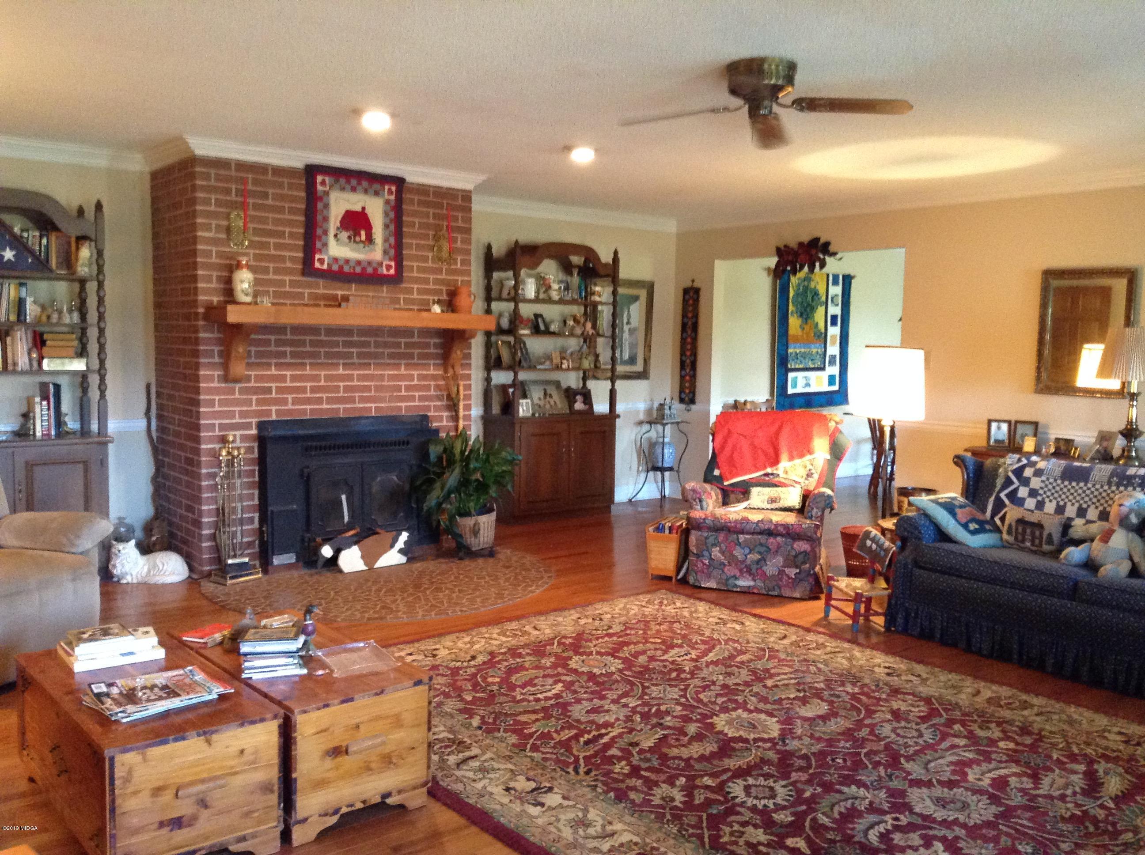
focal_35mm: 33
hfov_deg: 55.4
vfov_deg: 42.8
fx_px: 1090
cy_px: 428
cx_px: 572
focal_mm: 3.3
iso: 250
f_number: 2.4
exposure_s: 1/17
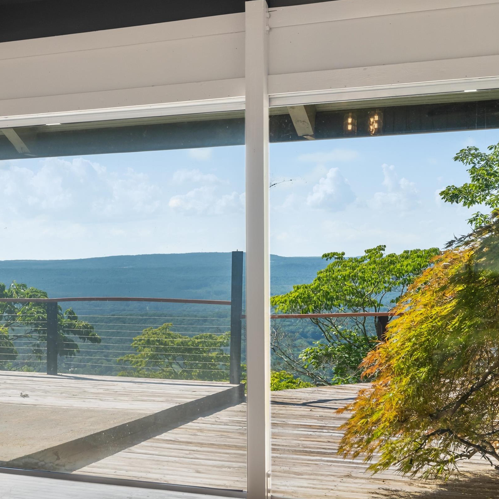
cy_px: 262
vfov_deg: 30.0
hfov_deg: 29.6
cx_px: 122
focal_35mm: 57
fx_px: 930
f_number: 9
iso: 250
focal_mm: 35
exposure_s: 1/20
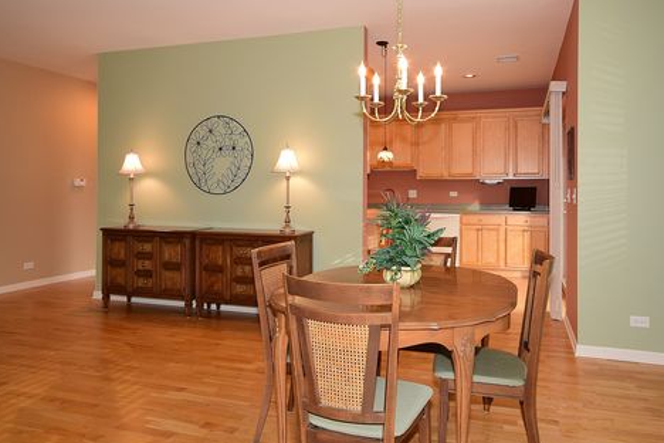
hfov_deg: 67.9
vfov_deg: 48.3
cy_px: 188
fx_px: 492
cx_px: 358
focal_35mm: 27
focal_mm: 13
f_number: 7.1
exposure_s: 1/60
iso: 1000
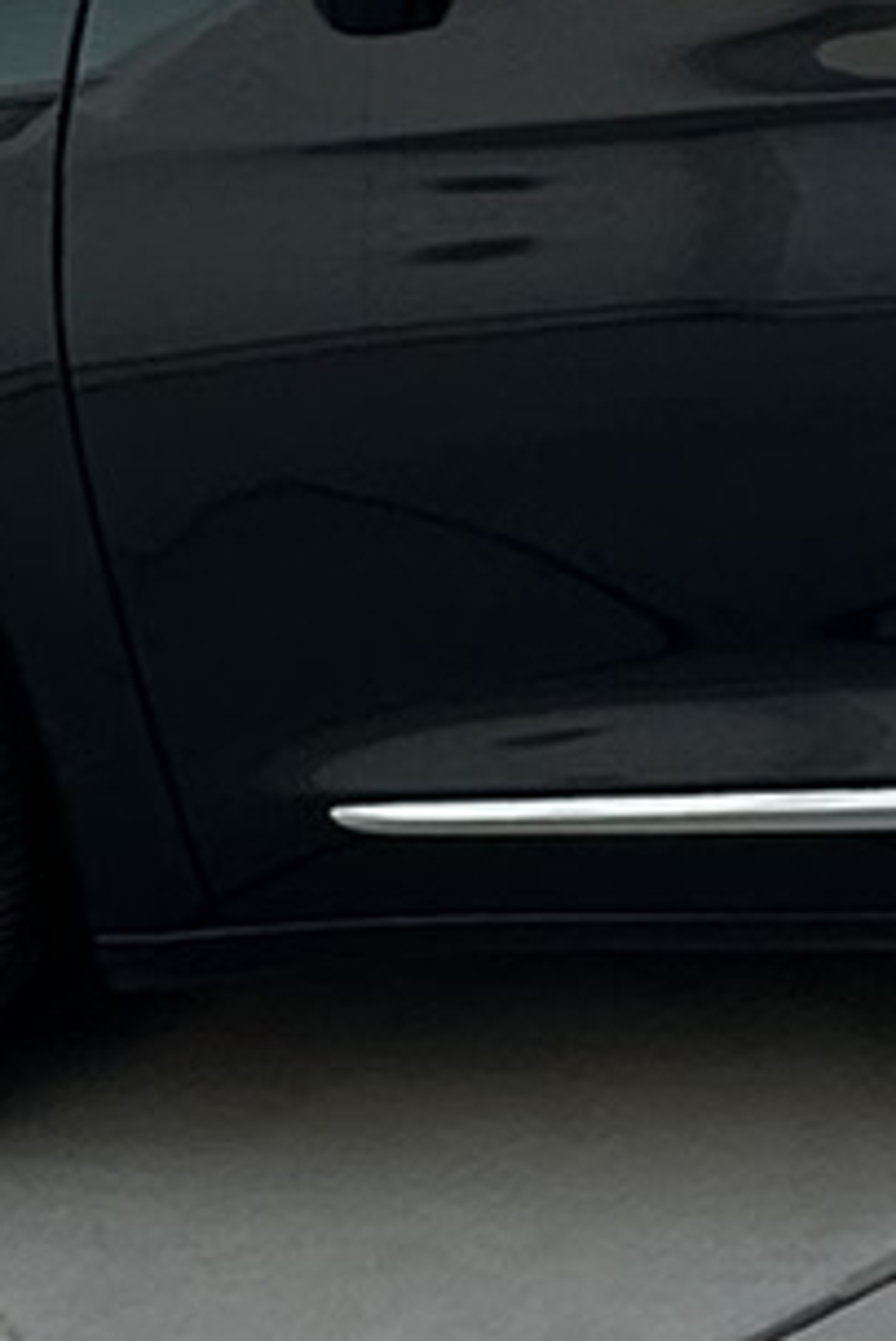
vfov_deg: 20.2
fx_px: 3654
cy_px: 9
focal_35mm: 98
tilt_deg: -12.6
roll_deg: -0.9
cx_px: 1743
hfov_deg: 12.4
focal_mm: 2.22
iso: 40
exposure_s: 1/99
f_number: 2.2
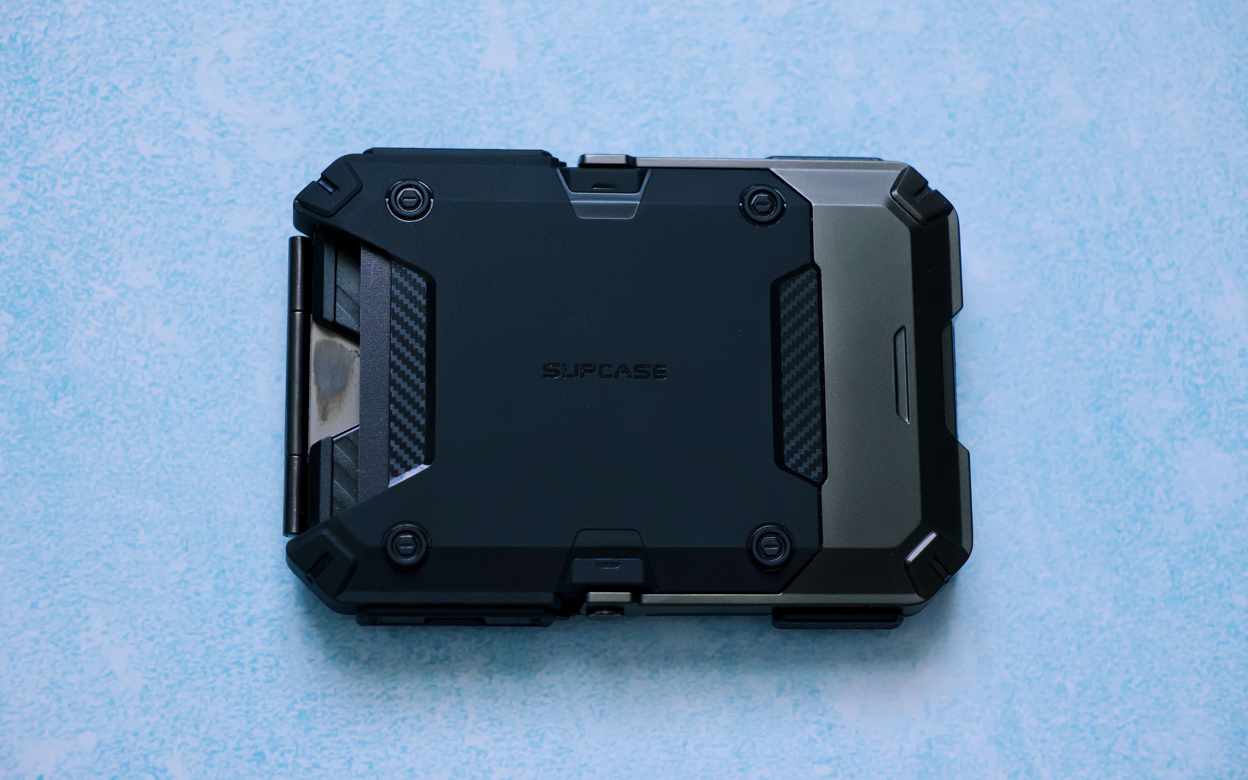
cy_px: 375
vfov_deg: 16.9
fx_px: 2619
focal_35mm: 77
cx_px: 623
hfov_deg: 26.8
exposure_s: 1/80
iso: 1600
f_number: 5
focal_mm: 50
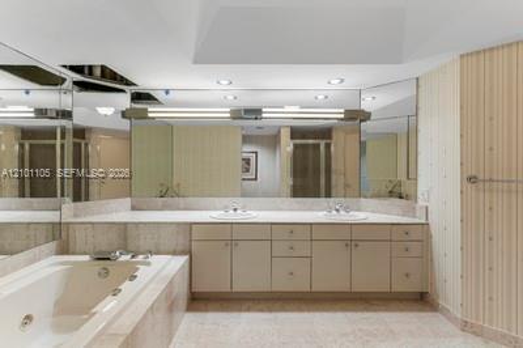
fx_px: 247
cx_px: 262
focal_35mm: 17
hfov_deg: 93.3
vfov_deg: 70.3
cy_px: 174
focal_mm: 17
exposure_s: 1/5
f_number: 8
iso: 200
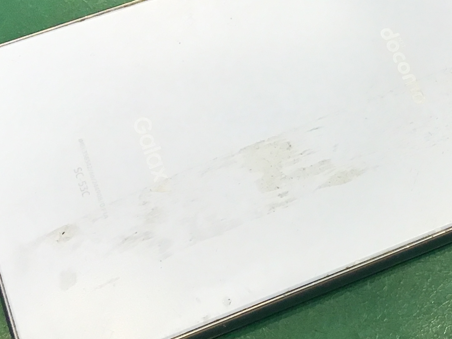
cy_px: 141
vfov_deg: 21.0
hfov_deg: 27.4
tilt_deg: -66.9
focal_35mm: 70
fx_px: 914
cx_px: 335
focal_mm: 3.3
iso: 40
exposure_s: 1/30
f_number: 2.4
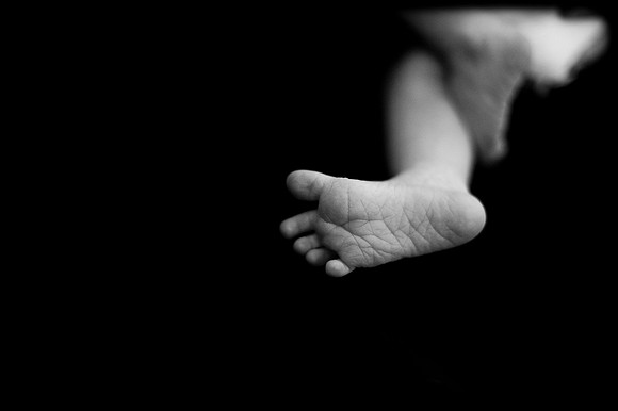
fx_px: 858
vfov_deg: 27.0
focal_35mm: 50
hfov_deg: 39.6
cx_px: 309
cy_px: 206
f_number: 1.6
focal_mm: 50
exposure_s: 1/500
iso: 3200
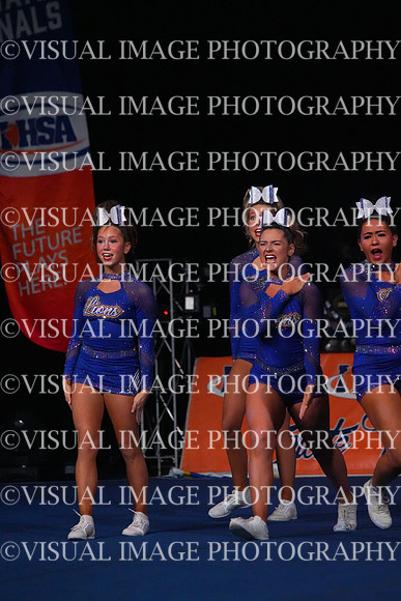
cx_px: 200
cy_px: 300
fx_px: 4759
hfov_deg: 4.8
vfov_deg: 7.2
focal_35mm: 285
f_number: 5.6
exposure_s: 1/1250
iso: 16000
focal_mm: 285
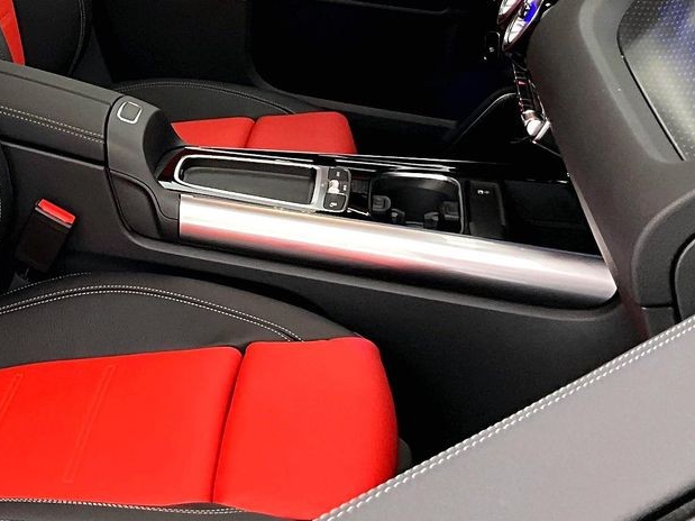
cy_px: 27
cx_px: -52
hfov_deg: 24.4
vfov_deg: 19.2
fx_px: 1506
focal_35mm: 75
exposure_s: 1/40
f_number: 1.8
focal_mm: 3
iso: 250
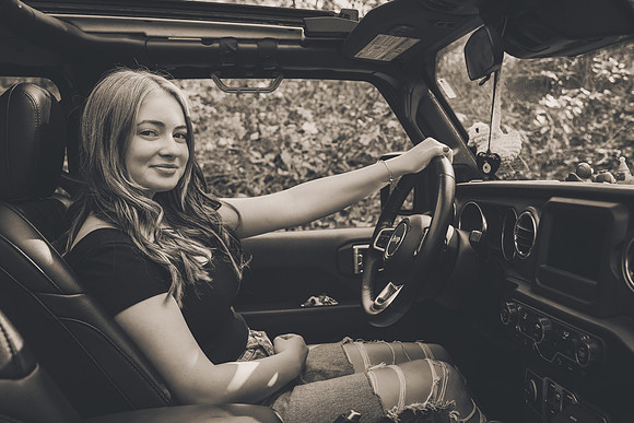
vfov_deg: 37.7
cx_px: 359
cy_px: 199
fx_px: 620
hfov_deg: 54.0
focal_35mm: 35
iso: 2500
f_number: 4
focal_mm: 30.5
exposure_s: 1/160
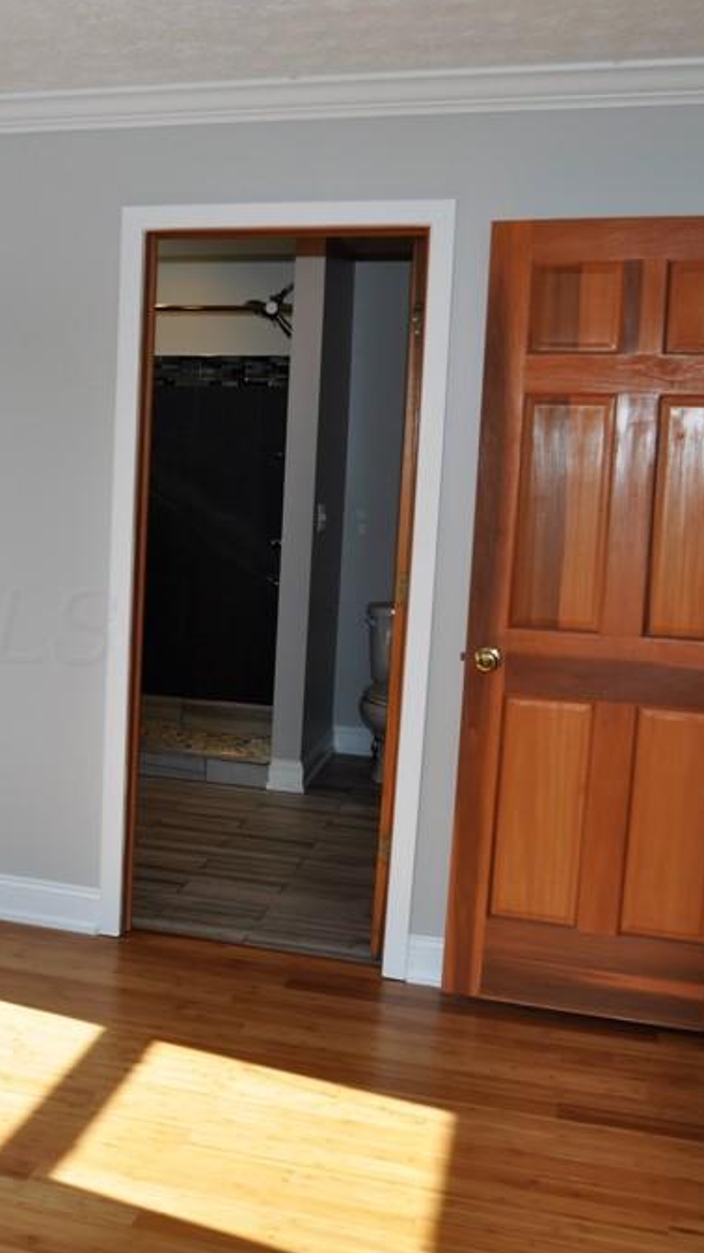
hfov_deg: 25.6
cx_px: -76
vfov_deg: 47.4
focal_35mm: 43
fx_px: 1429
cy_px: 624
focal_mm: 18
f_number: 5.6
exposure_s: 1/125
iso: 200
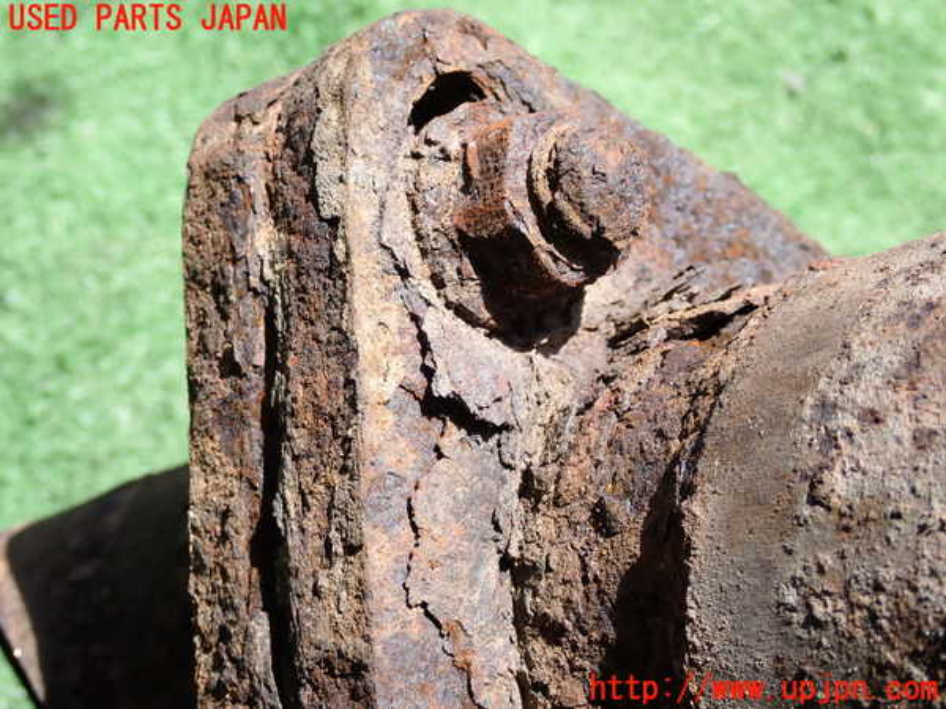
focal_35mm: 77
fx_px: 2104
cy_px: 354
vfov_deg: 19.1
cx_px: 473
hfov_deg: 25.3
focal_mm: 13.65
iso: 100
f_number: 5.6
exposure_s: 1/200
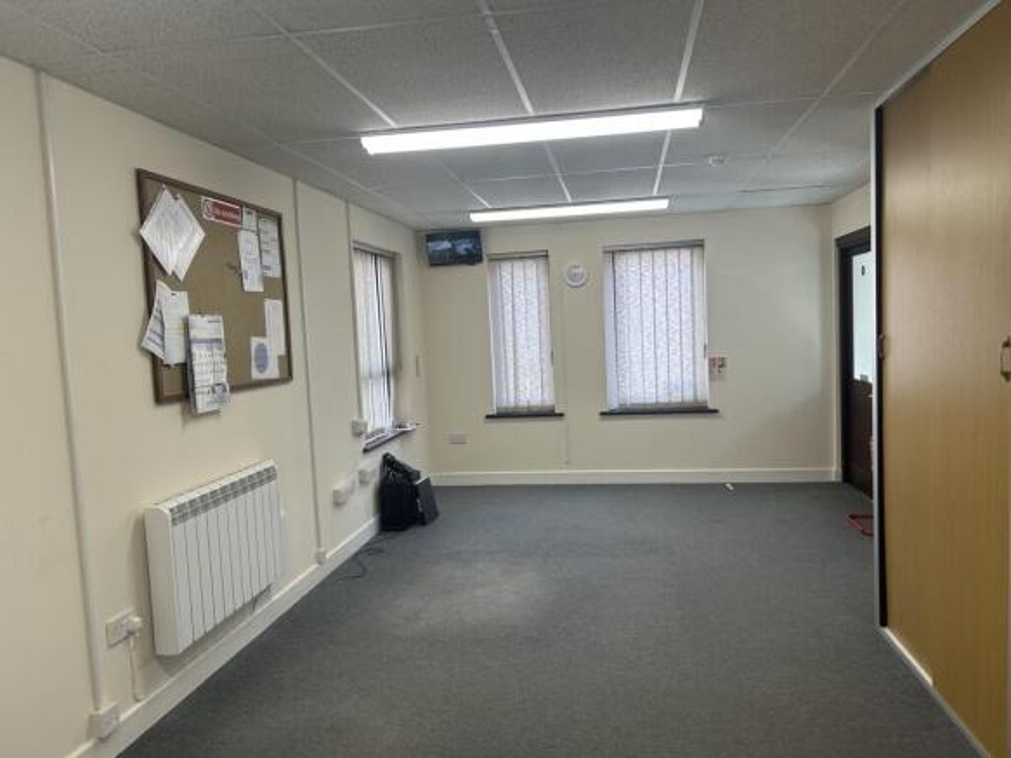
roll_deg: +2.4
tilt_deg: -4.6
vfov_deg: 53.0
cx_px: 506
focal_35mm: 26
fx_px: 759
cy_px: 379
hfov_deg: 67.3
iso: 32
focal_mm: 5.7
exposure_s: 1/108
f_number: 1.5
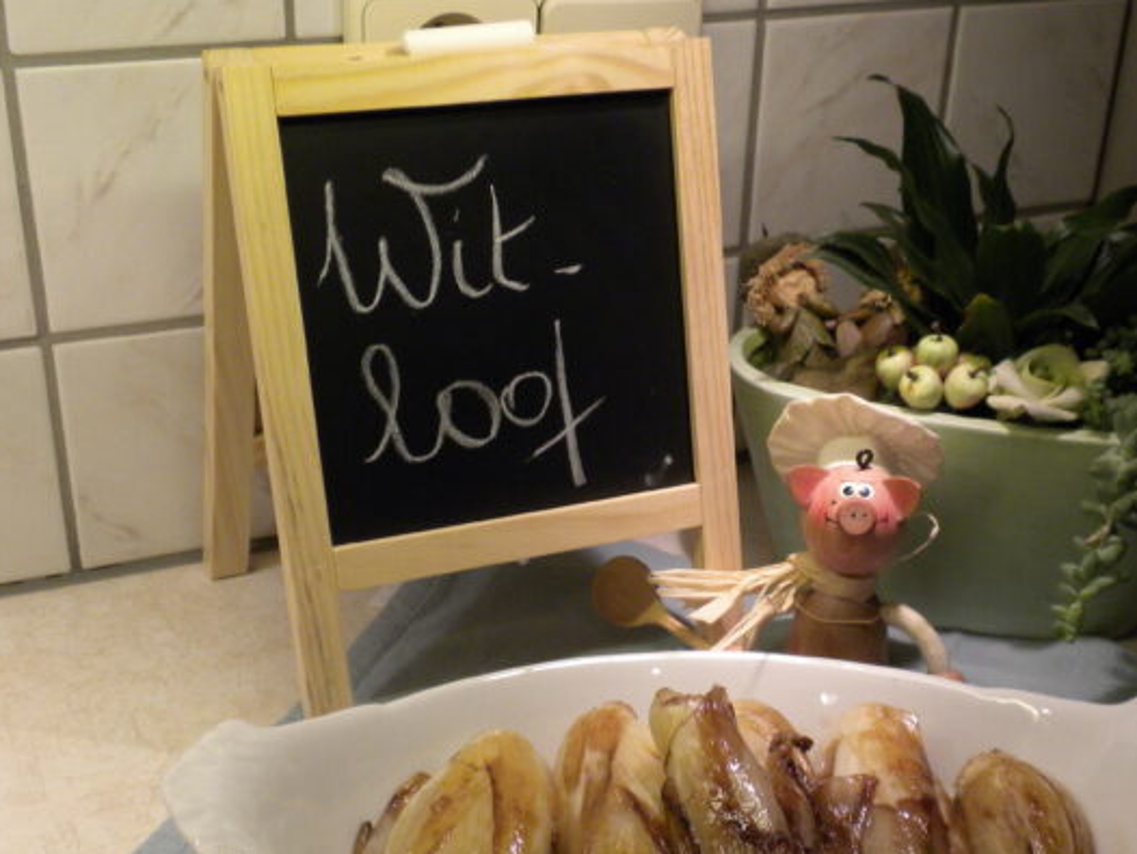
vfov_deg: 26.9
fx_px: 1774
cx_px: 633
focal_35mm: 54
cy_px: 569
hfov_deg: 35.5
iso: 208
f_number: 3.5
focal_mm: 6.6
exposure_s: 1/69.3
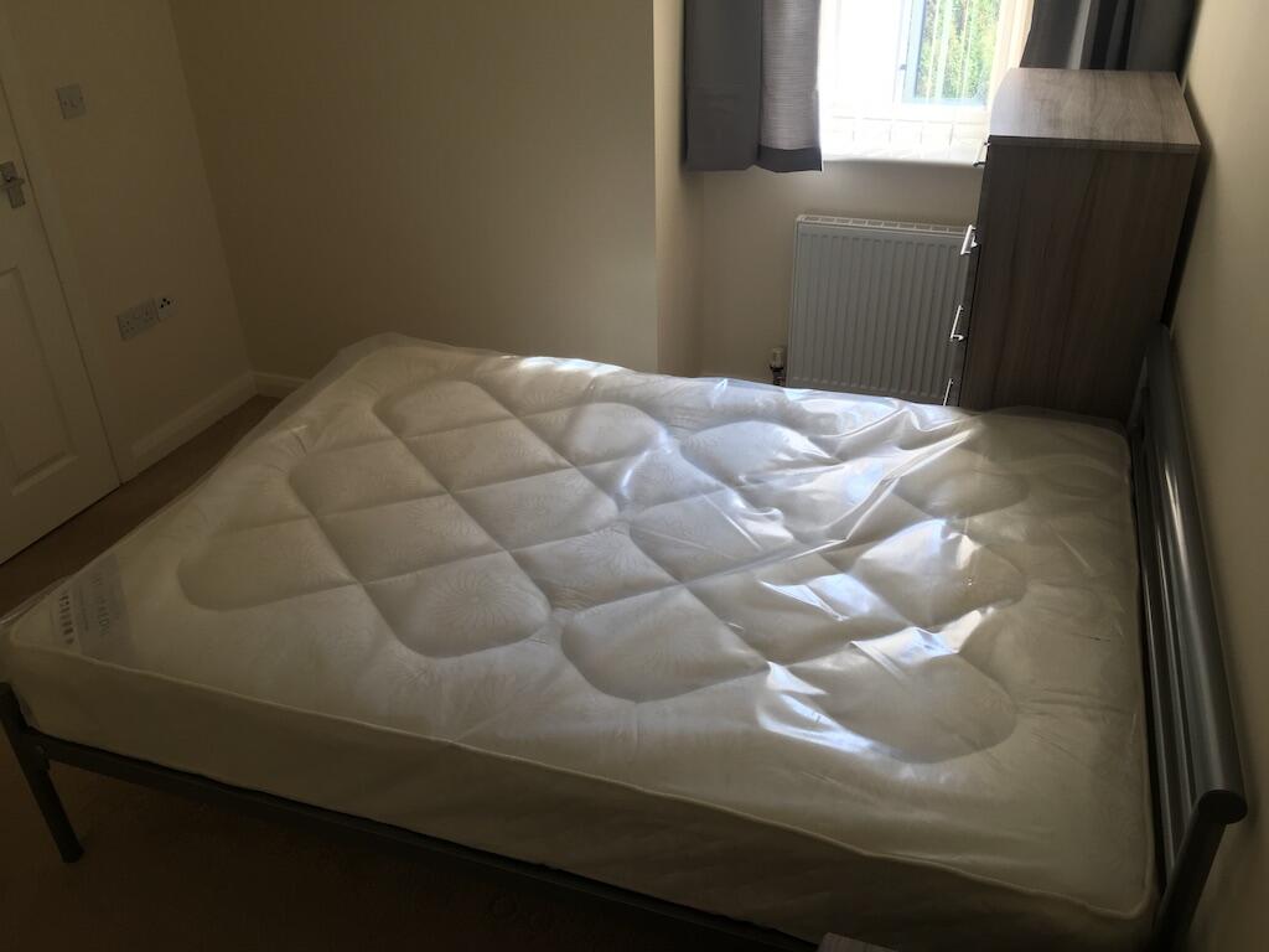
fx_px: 1063
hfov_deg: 61.7
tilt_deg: -30.6
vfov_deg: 48.2
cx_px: 634
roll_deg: +1.6
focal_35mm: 29
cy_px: 476
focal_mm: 4.15
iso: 40
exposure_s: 1/100
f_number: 2.2
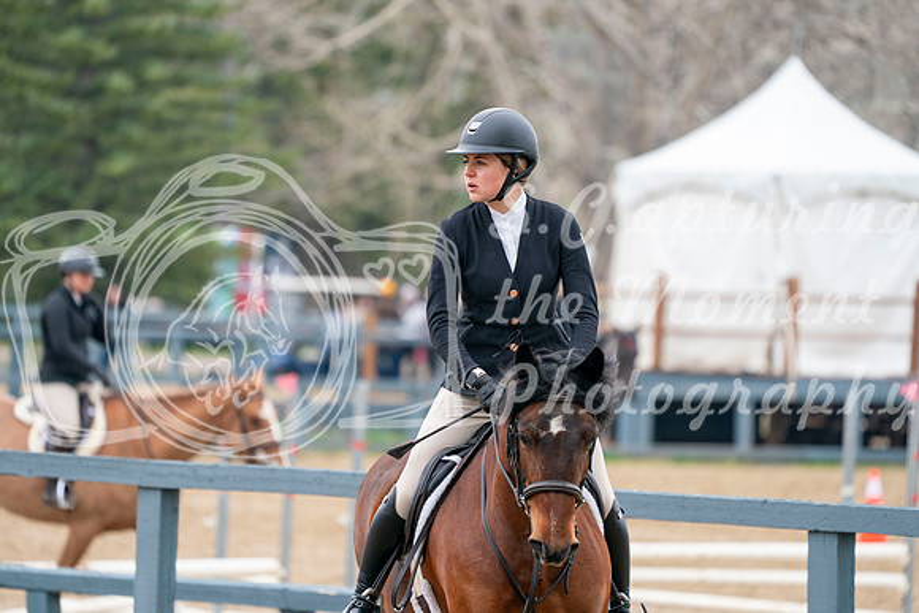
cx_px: 460
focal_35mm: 339
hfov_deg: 6.1
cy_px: 306
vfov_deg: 4.1
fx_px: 8656
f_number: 5.6
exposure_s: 1/400
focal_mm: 339
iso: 400
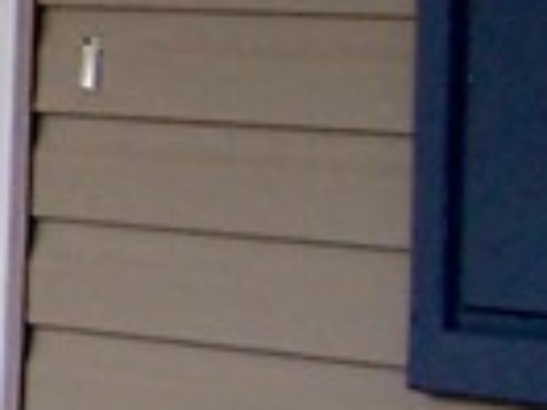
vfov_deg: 5.0
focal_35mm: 295
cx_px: -1222
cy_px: -277
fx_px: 4662
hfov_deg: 6.1
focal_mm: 6.3
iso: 80
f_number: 2.8
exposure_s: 1/100
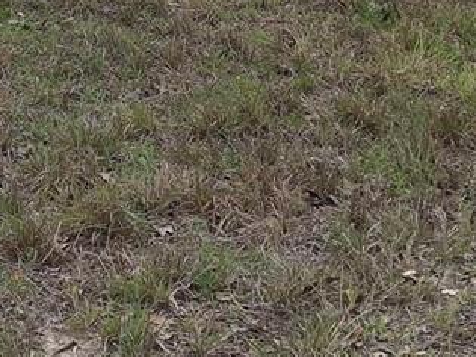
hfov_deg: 16.6
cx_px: 24
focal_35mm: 117
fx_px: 1608
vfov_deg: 12.1
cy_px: -163
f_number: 1.8
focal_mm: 5.4
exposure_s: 1/1928
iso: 80
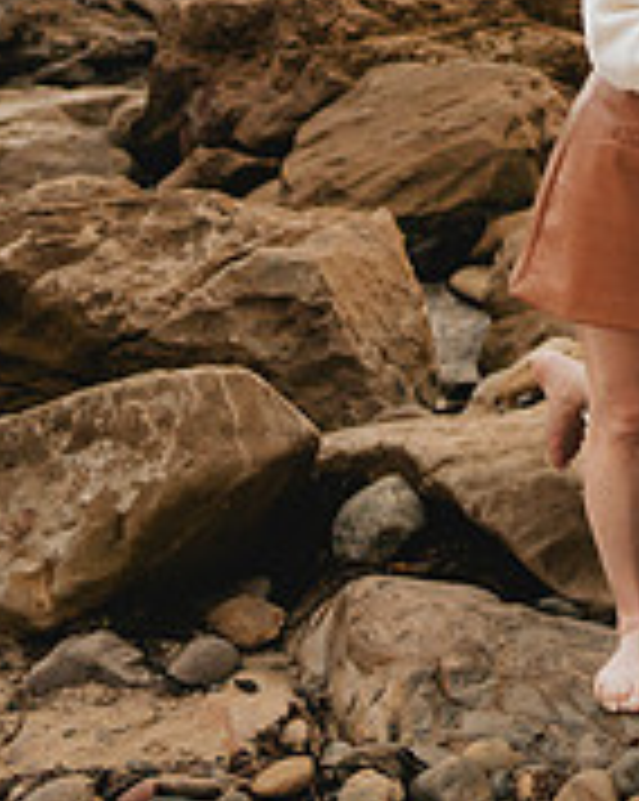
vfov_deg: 21.2
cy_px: -114
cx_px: 1175
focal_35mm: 85
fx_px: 2013
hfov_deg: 15.4
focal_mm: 16
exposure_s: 1/2500
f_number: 1.6
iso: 400
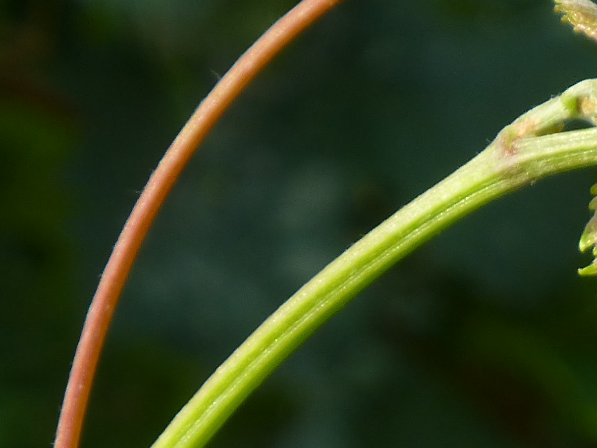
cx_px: 804
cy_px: 620
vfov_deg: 1.4
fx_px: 17869
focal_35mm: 1036
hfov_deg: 1.9
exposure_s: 1/250
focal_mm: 51.5
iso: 100
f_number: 5.9
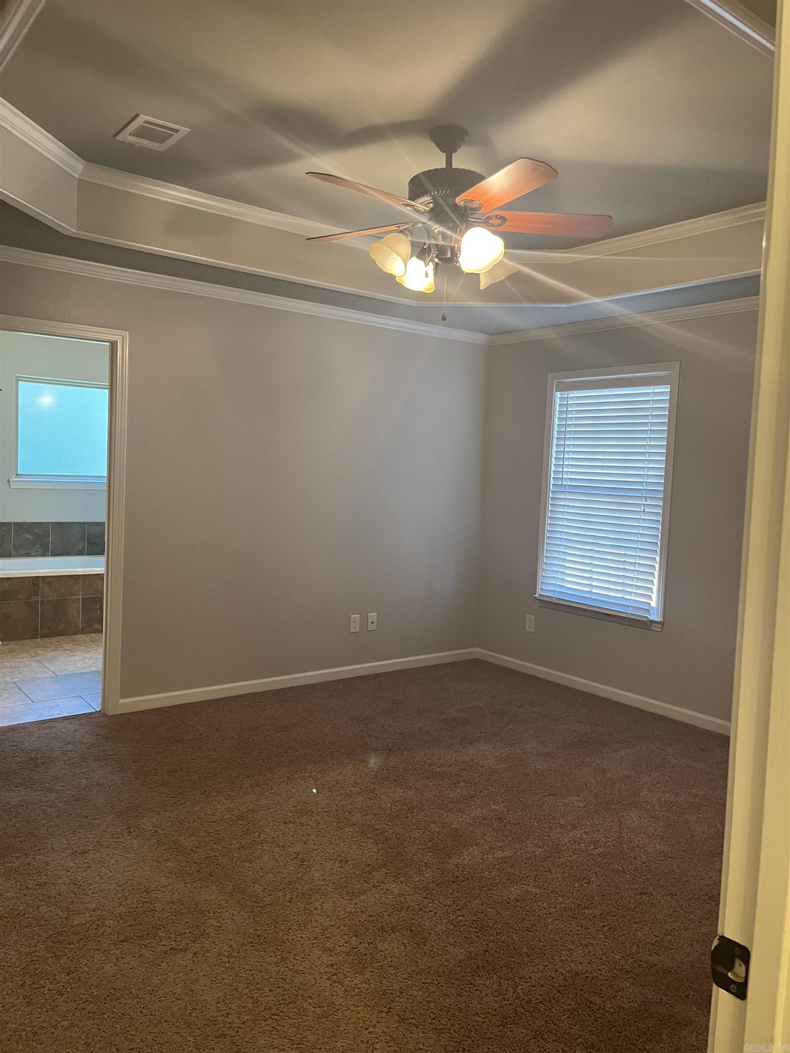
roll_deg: -3.4
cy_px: 526
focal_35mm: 26
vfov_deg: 67.3
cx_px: 395
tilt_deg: -3.3
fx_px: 791
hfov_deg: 53.1
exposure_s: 1/60
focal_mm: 5.1
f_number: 1.6
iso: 250
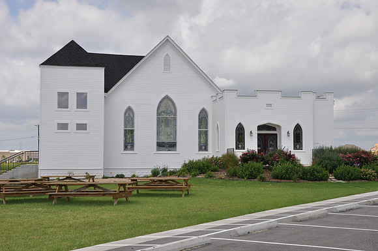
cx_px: 189
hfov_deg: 37.9
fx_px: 550
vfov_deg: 25.7
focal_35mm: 52
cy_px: 126
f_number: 10
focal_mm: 35
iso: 200
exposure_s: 1/125
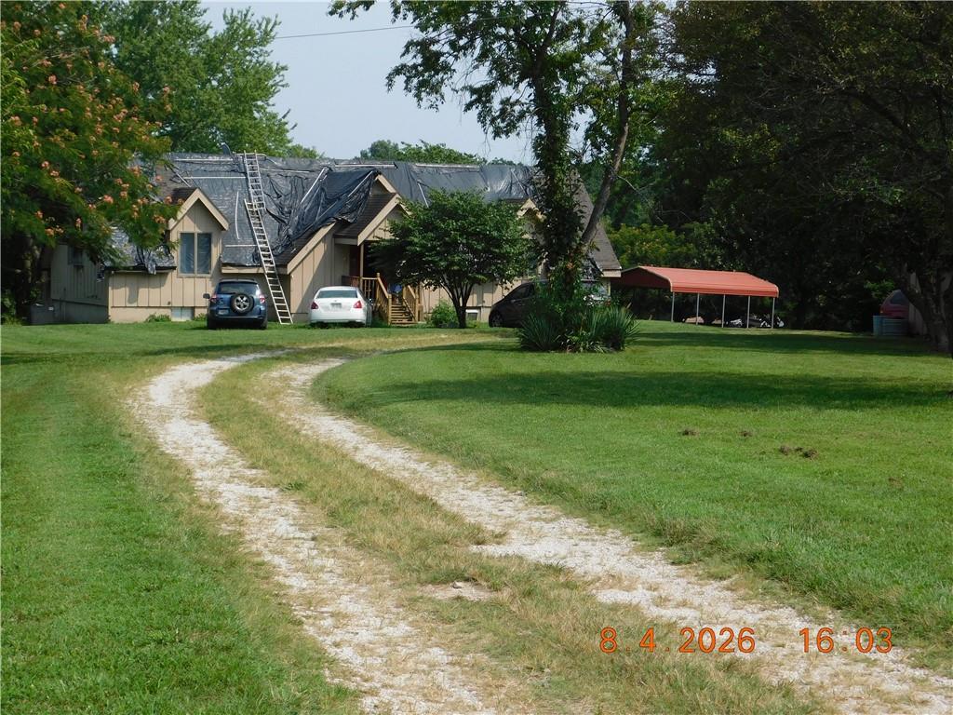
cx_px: 476
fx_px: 1955
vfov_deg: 20.7
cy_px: 358
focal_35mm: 71
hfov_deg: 27.4
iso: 125
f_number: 4.3
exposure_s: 1/1000
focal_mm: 12.6
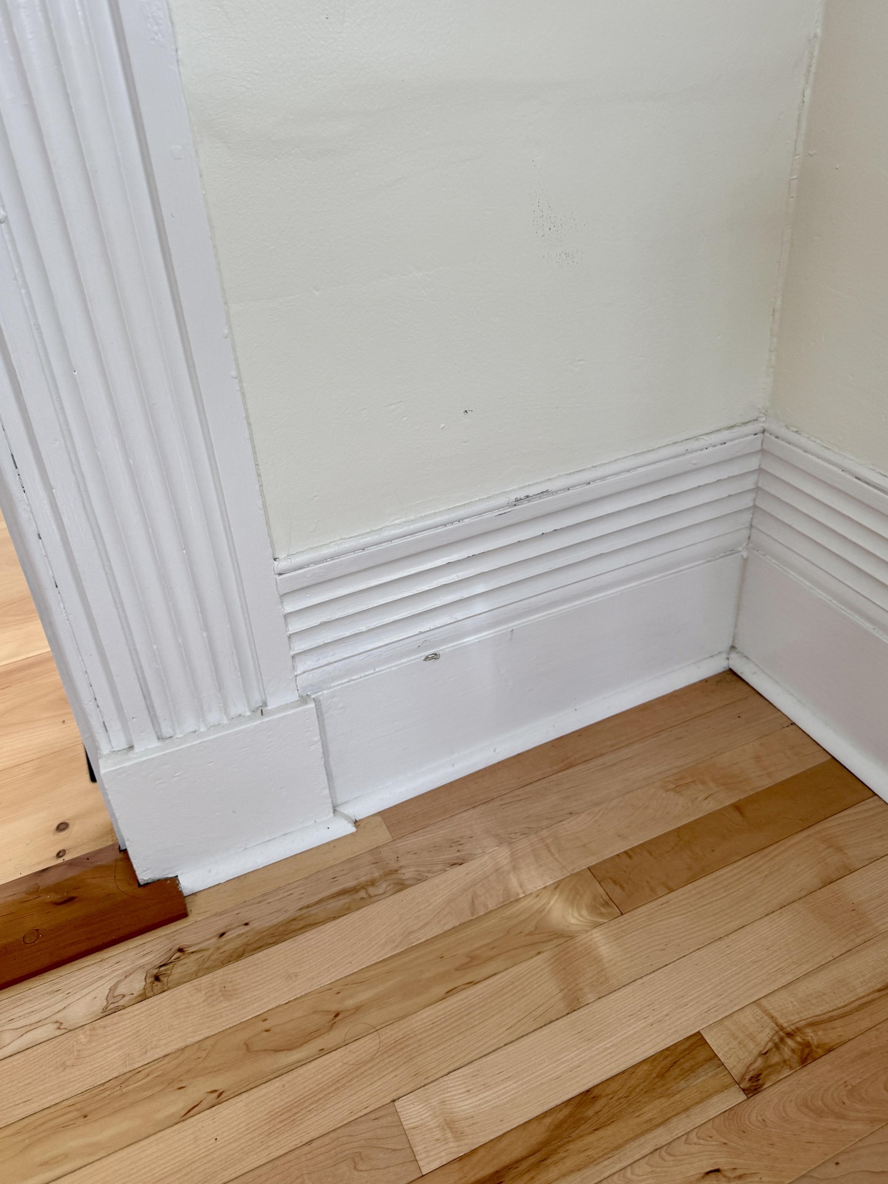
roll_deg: +3.5
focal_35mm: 26
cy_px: 564
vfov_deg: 67.3
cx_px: 438
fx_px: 889
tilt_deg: -31.5
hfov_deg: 53.1
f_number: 1.78
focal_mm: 6.76
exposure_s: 1/120
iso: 100
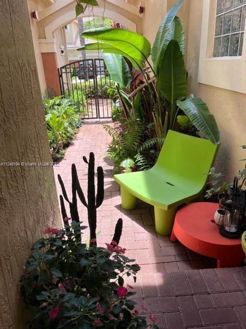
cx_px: 123
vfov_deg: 67.3
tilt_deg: -22.1
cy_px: 164
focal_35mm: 26
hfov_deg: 53.1
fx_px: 246
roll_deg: +3.4
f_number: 1.6
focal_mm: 5.1
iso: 50
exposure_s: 1/782
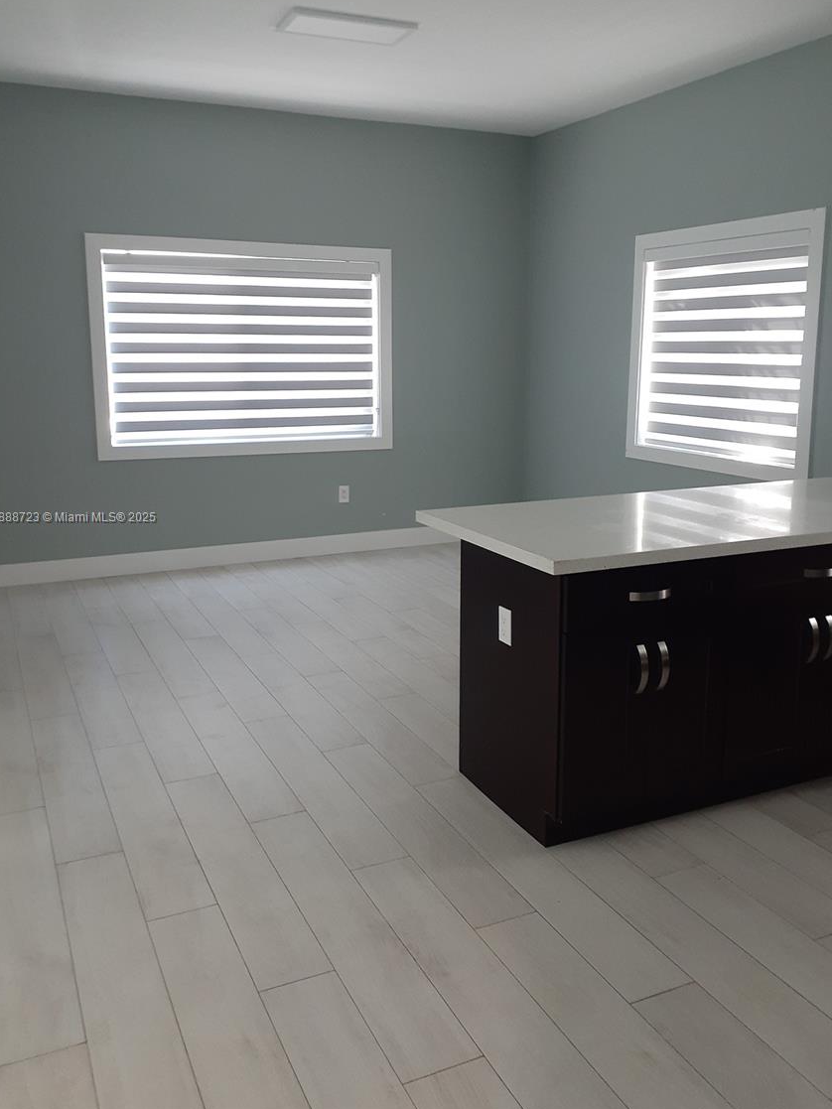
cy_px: 518
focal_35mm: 29
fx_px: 929
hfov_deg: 48.2
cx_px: 421
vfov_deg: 61.6
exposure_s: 1/30
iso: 320
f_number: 1.9
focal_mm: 3.6
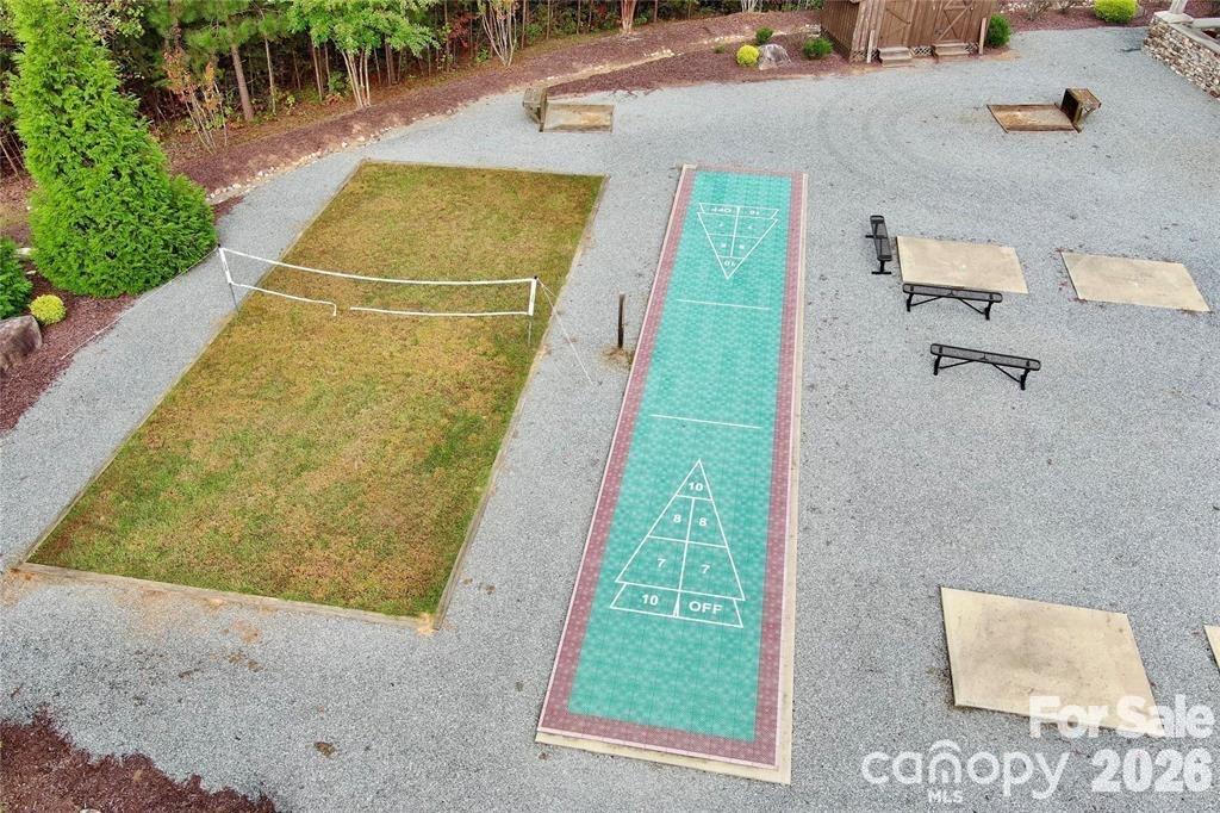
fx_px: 982
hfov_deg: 63.7
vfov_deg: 44.9
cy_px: 406
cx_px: 610
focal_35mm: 29
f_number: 2.8
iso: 100
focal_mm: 10.57
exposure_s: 1/688
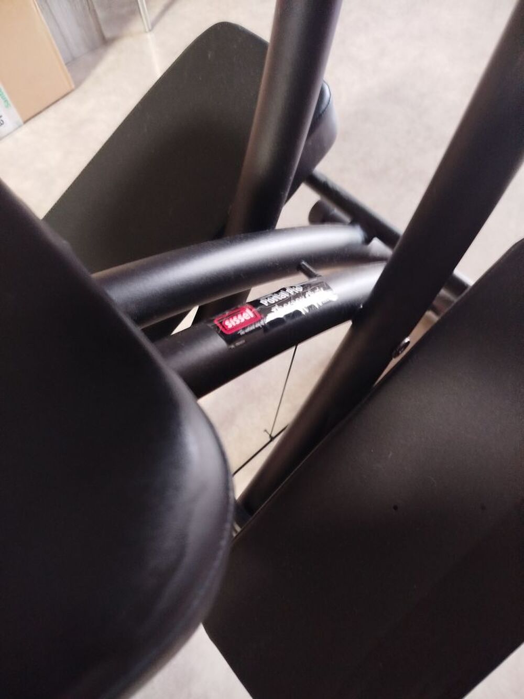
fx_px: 484
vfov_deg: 71.6
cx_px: 262
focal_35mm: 24
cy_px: 350
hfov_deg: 56.8
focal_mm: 5.31
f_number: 1.7
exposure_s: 1/17
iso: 500
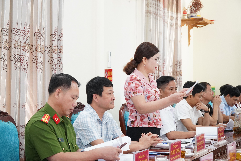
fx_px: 509
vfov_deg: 17.9
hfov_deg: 26.7
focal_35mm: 76
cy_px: 80
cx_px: 120
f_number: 7.1
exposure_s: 1/80
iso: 4000
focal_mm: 51
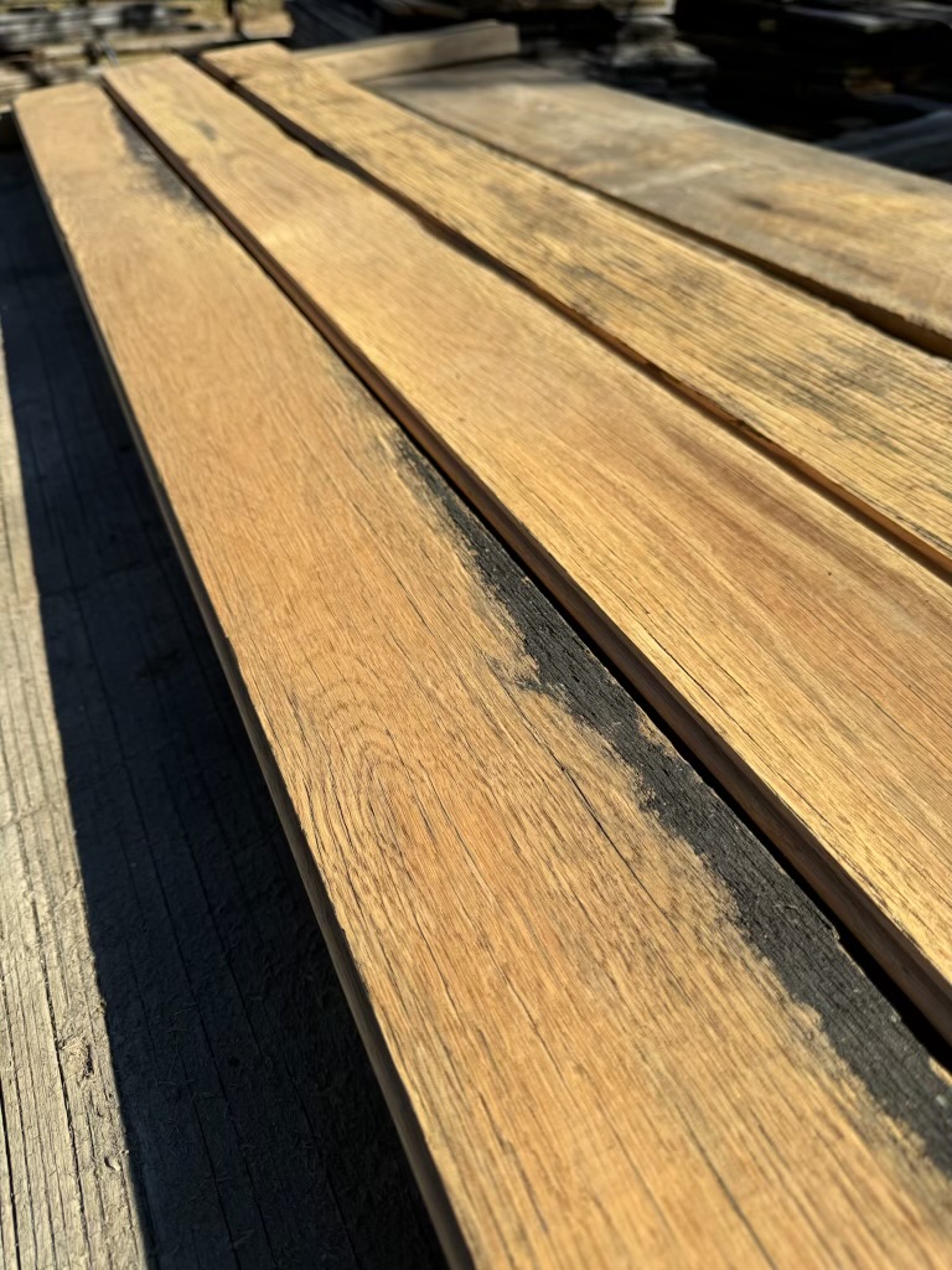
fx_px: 880
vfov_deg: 71.6
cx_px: 476
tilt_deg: -40.4
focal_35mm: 24
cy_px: 635
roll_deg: +1.2
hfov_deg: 56.8
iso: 80
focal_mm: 6.76
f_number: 1.78
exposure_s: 1/4310
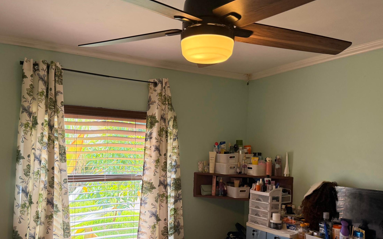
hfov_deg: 58.0
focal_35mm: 33
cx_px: 174
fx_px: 344
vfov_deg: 37.9
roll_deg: -1.2
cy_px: 158
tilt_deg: -1.6
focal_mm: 6.76
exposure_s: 1/194
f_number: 1.78
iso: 200
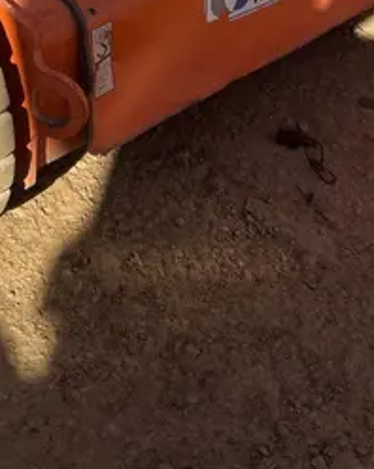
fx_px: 1039
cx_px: 38
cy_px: -207
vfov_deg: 21.8
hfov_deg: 20.0
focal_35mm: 75
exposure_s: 1/4115
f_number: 1.5
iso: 50
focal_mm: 5.7
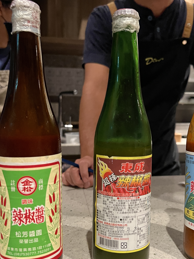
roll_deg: -0.2
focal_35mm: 37
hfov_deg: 38.5
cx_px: 116
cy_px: 139
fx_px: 276
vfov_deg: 50.1
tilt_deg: -4.5
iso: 500
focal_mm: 5.7
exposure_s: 1/40
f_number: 1.5
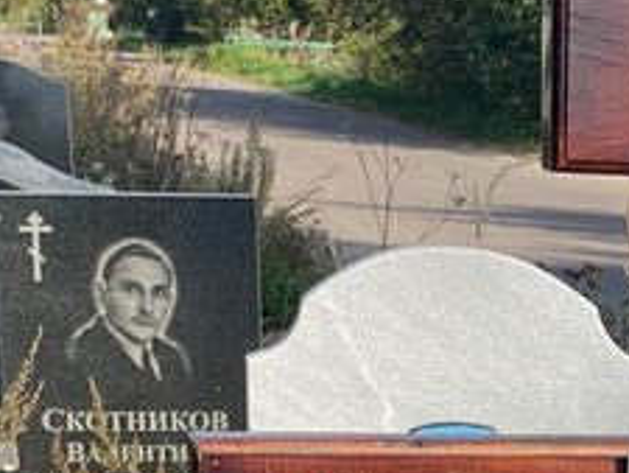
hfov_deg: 10.4
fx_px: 3363
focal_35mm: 185
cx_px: 869
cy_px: 817
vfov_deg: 7.8
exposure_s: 1/695
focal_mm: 6
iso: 20
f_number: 2
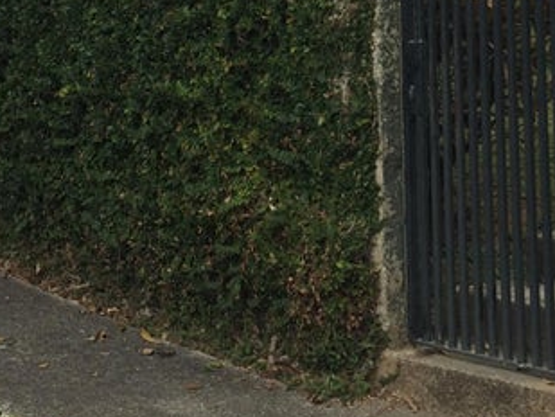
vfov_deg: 17.4
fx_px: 1283
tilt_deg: +5.4
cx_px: 286
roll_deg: -0.7
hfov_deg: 24.4
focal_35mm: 80
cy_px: -106
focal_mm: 4.15
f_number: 2.2
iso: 32
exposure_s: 1/1412
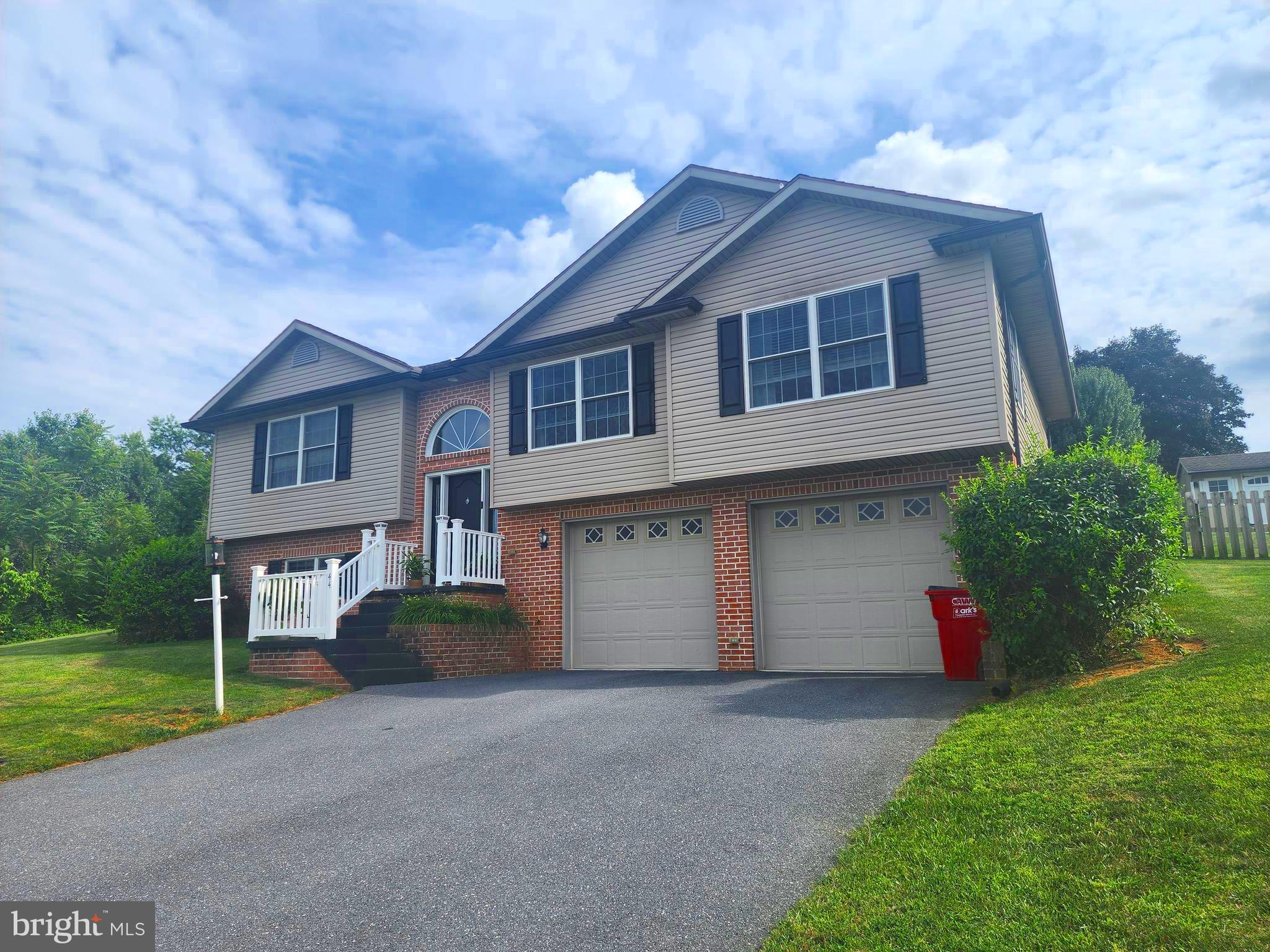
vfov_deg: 58.9
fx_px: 844
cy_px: 476
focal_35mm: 23
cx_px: 635
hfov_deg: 73.9
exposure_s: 1/955
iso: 12
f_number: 1.8
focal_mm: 6.4
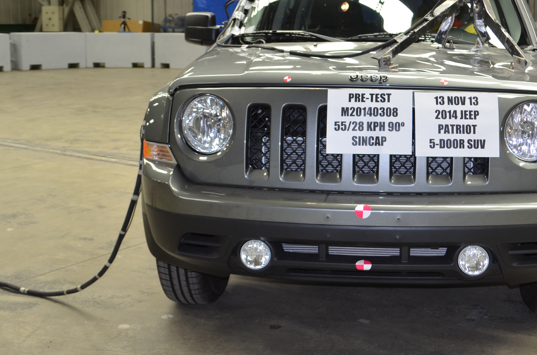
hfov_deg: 39.2
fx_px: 744
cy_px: 112
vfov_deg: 26.7
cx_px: 363
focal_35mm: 50
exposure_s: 1/100
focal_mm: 18
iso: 400
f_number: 3.5
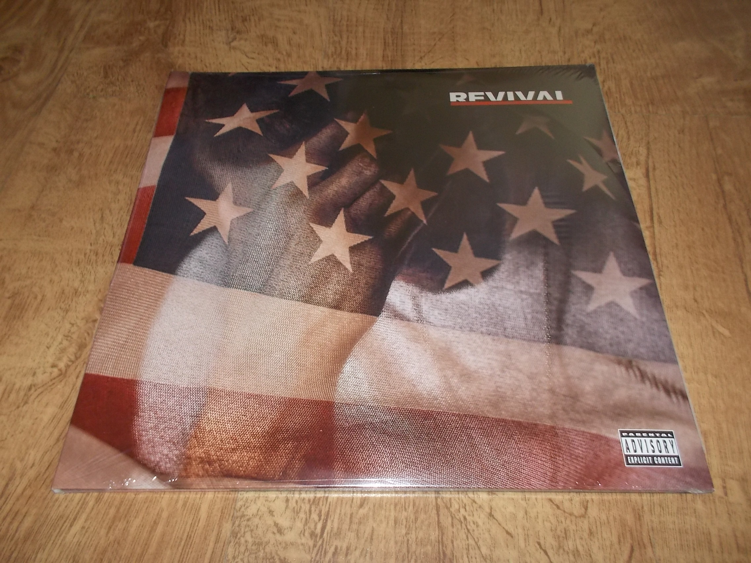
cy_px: 282
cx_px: 376
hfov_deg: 61.7
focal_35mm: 29
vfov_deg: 48.2
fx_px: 629
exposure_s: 1/30
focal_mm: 4.1
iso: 200
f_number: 3.3
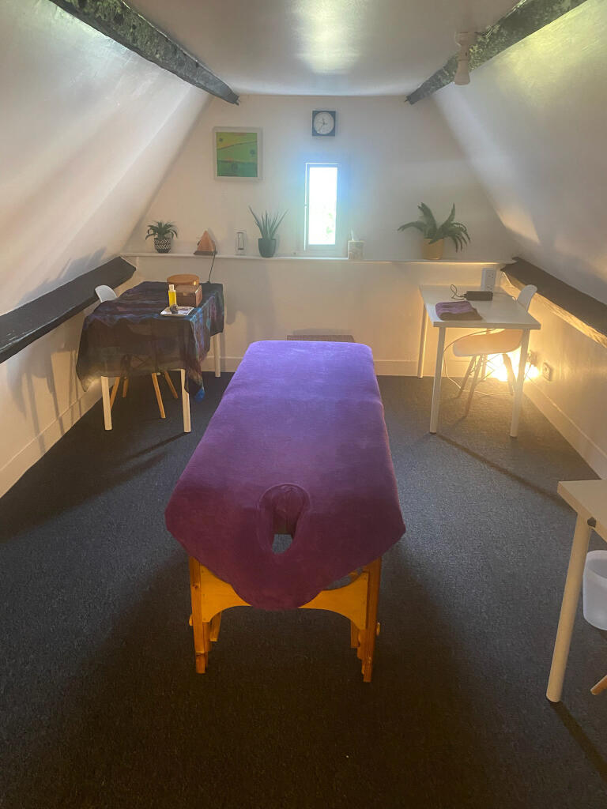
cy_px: 404
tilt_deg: -19.9
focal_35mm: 26
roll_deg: -2.1
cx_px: 304
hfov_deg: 53.1
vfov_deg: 67.3
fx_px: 608
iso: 500
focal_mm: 4.25
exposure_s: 1/33
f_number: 1.8
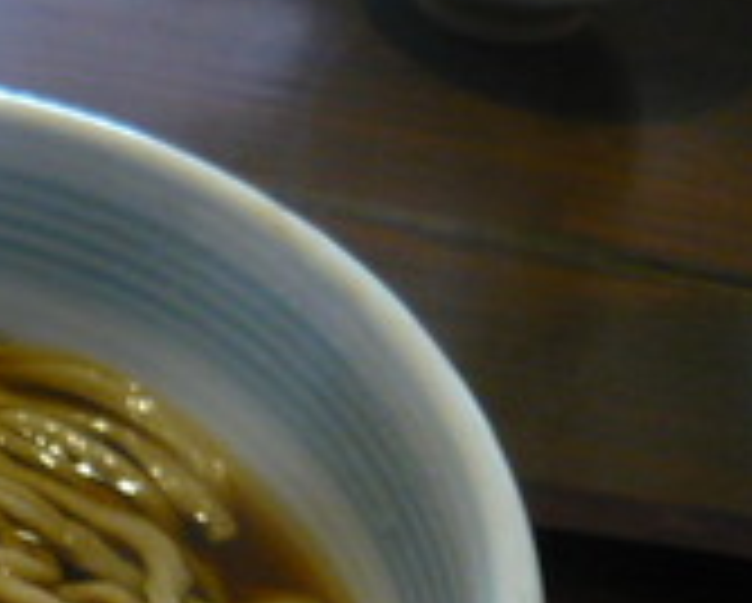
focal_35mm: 81
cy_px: 637
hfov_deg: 22.0
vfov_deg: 18.4
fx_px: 1805
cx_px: -113
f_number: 2.8
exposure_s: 1/8
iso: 400
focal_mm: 5.5
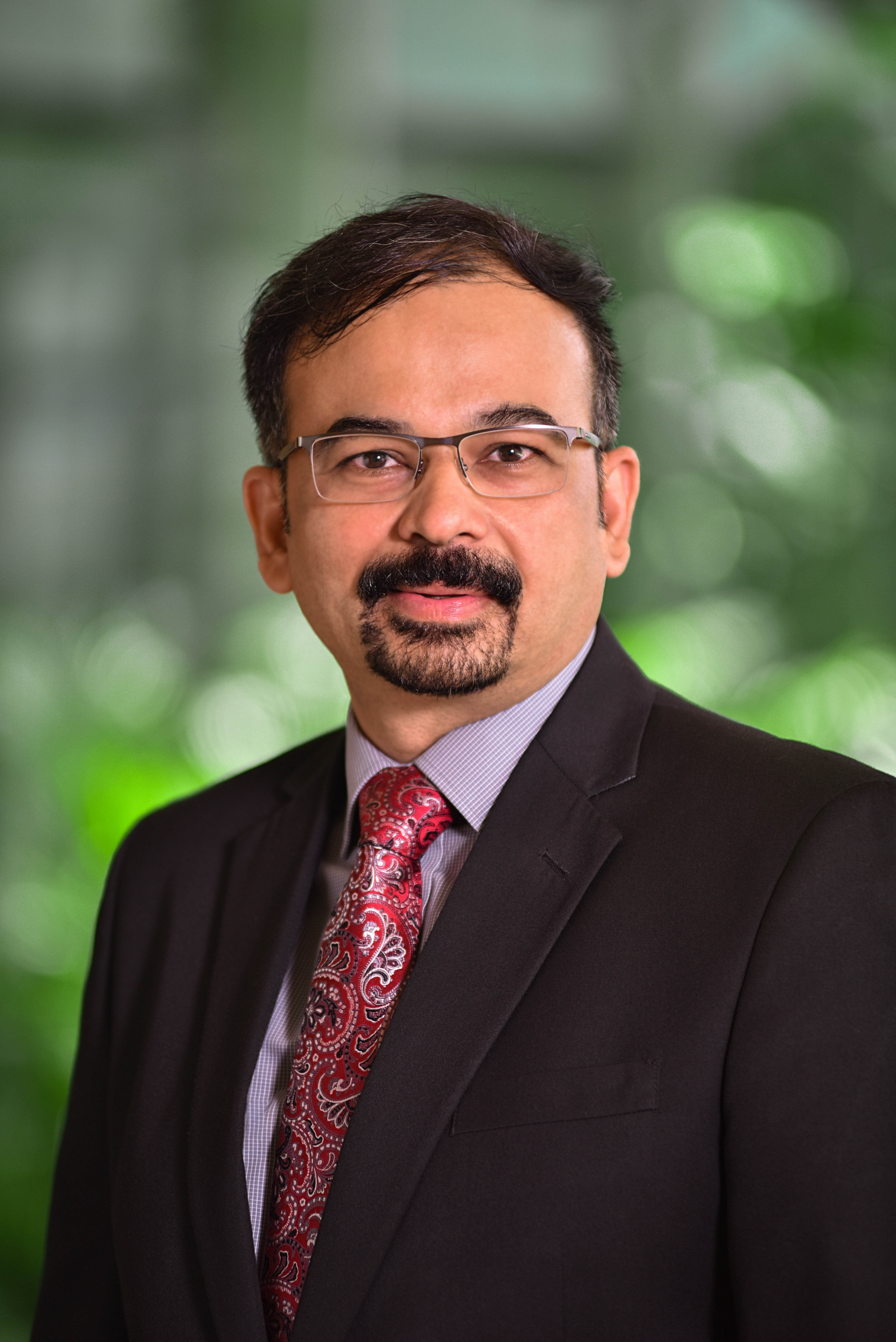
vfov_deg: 11.1
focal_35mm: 185
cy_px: 671
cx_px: 448
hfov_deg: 7.4
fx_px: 6901
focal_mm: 185
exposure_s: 1/250
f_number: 2.8
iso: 200
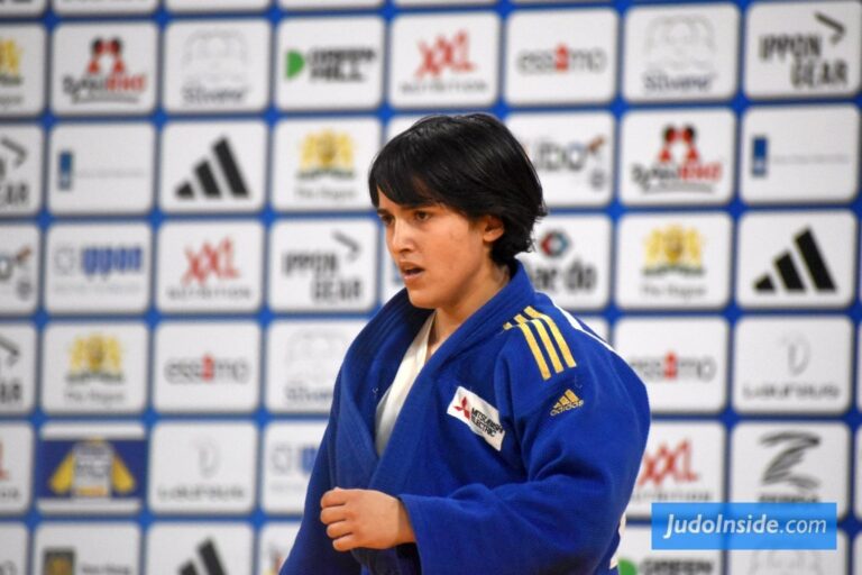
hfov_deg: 4.6
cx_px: 431
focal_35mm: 450
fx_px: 10774
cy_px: 288
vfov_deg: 3.1
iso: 6400
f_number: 7.1
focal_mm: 300
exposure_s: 1/640
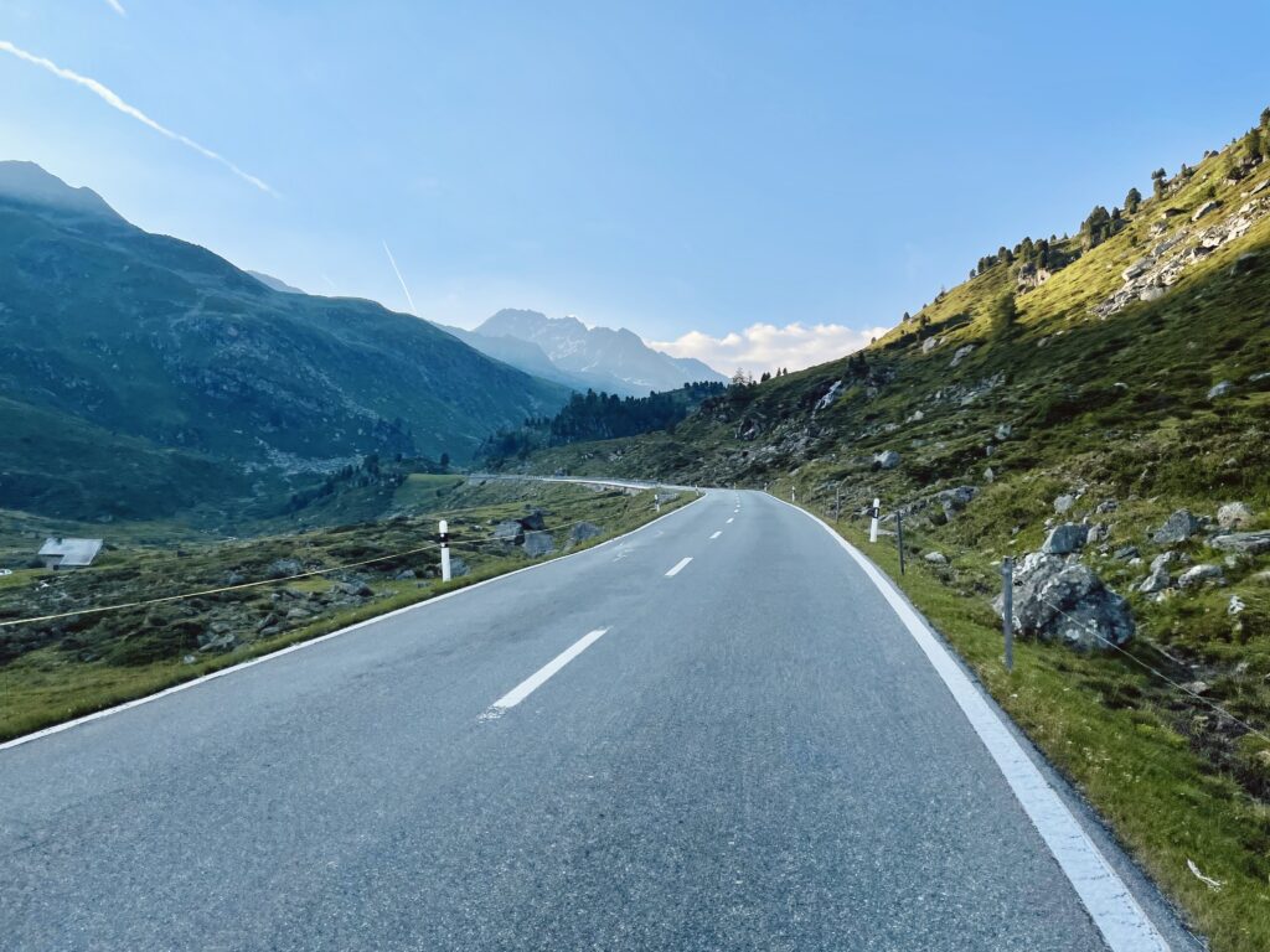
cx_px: 635
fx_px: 954
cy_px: 476
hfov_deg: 67.3
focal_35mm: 26
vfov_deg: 53.1
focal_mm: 4.2
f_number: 1.6
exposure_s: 1/4651
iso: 32
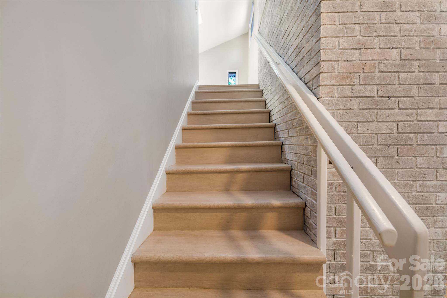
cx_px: 224
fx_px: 174
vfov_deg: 81.2
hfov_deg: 104.3
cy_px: 149
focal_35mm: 14
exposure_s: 1/50
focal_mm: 14
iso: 100
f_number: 4
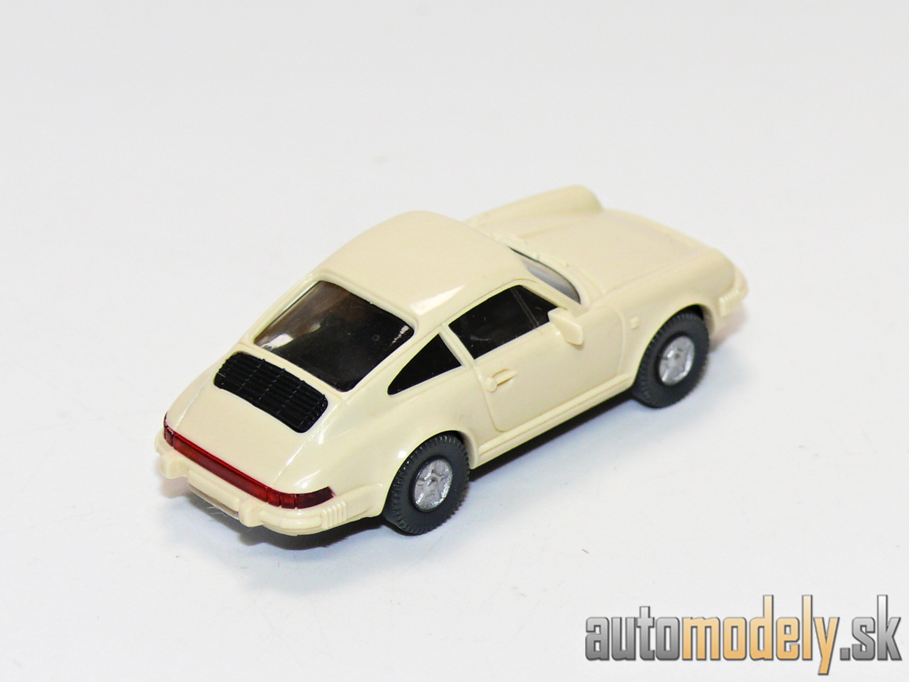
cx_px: 454
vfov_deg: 9.6
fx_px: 4070
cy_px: 341
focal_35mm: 155
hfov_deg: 12.7
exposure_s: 1/30
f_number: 4
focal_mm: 18.4
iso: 100
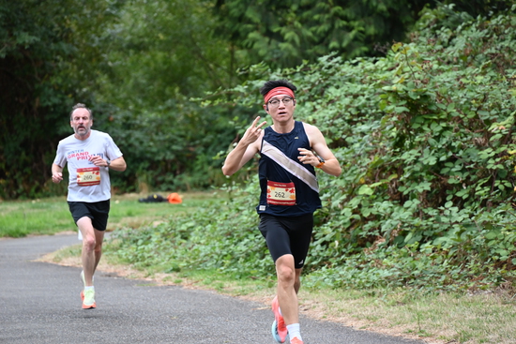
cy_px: 172
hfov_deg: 10.3
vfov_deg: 6.9
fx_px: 2867
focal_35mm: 200
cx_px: 258
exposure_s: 1/250
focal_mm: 200
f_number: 6.3
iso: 1800
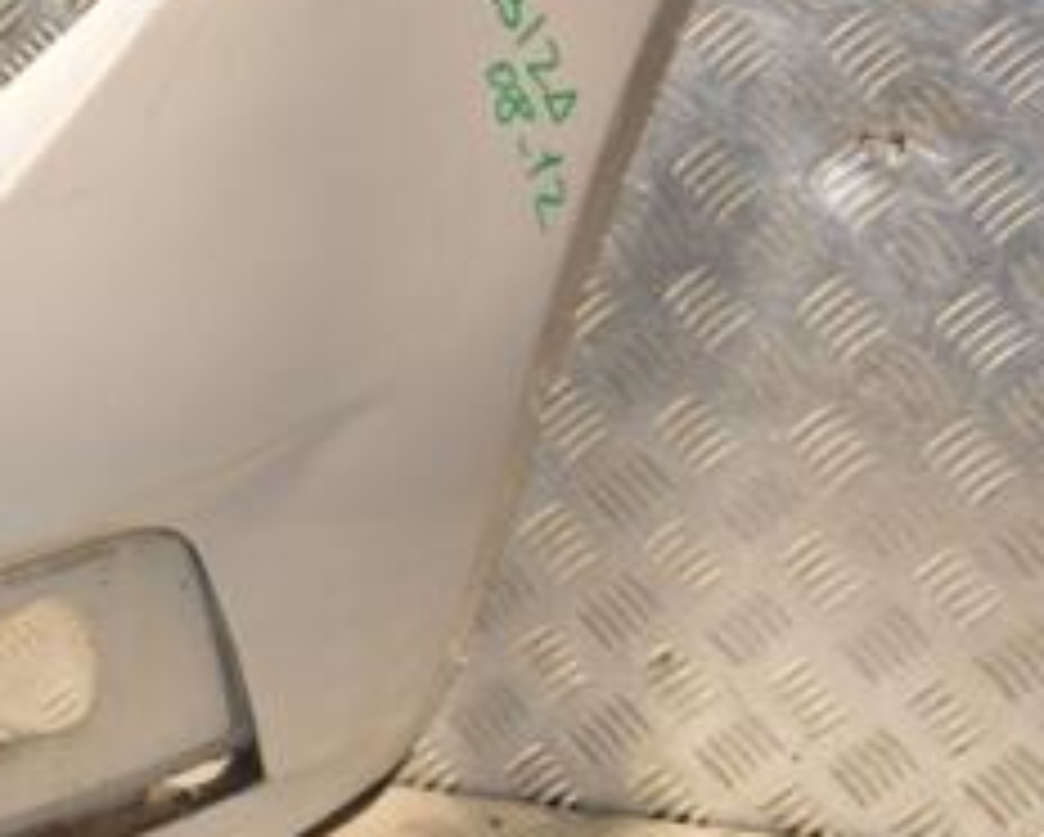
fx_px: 3371
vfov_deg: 14.1
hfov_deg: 16.8
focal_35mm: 109
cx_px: -234
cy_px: 333
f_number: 6.3
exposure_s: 1/200
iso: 800
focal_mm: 30
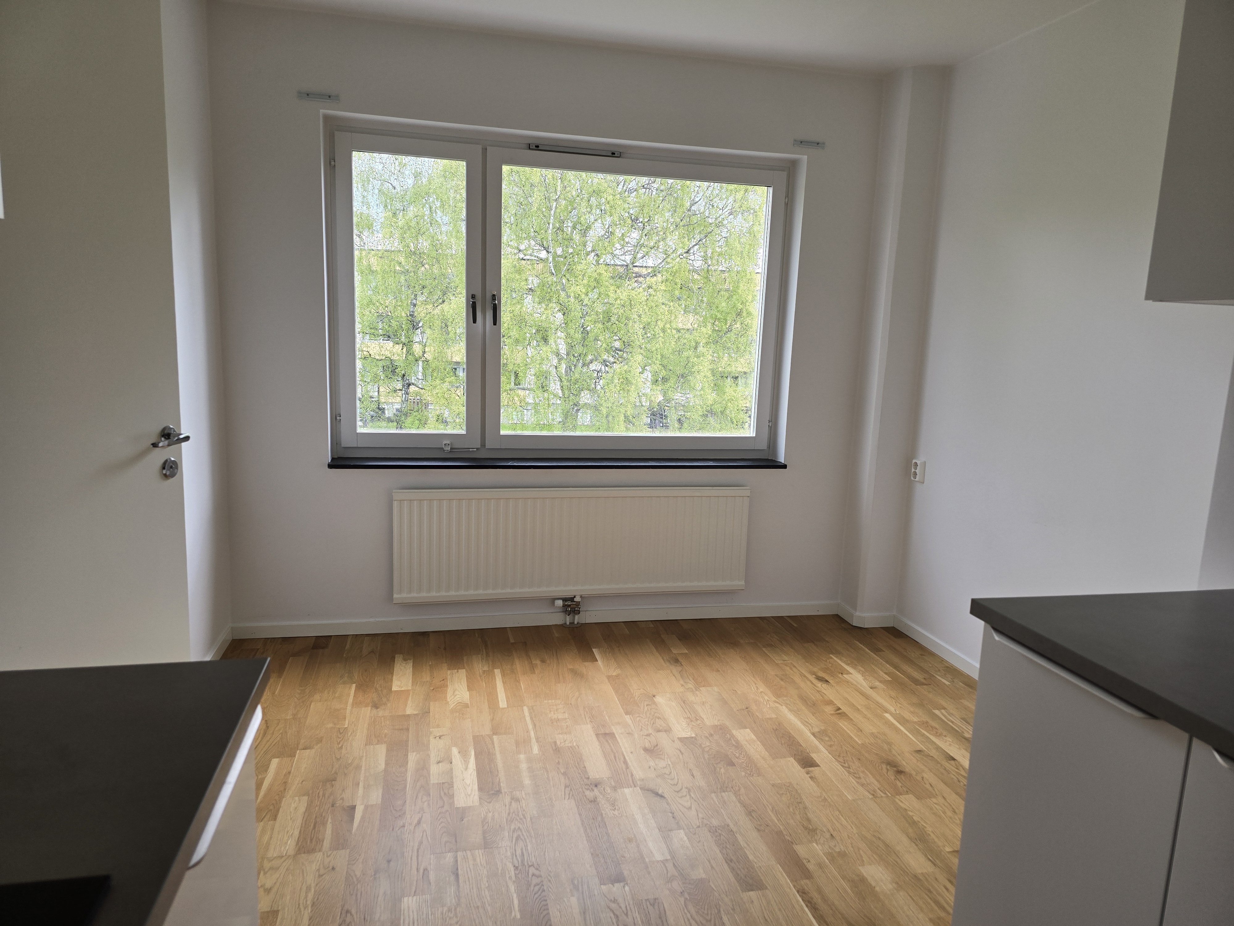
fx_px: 820
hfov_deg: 73.9
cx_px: 617
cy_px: 463
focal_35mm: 23
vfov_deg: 58.9
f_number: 1.7
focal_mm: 6.3
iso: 64
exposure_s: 1/180
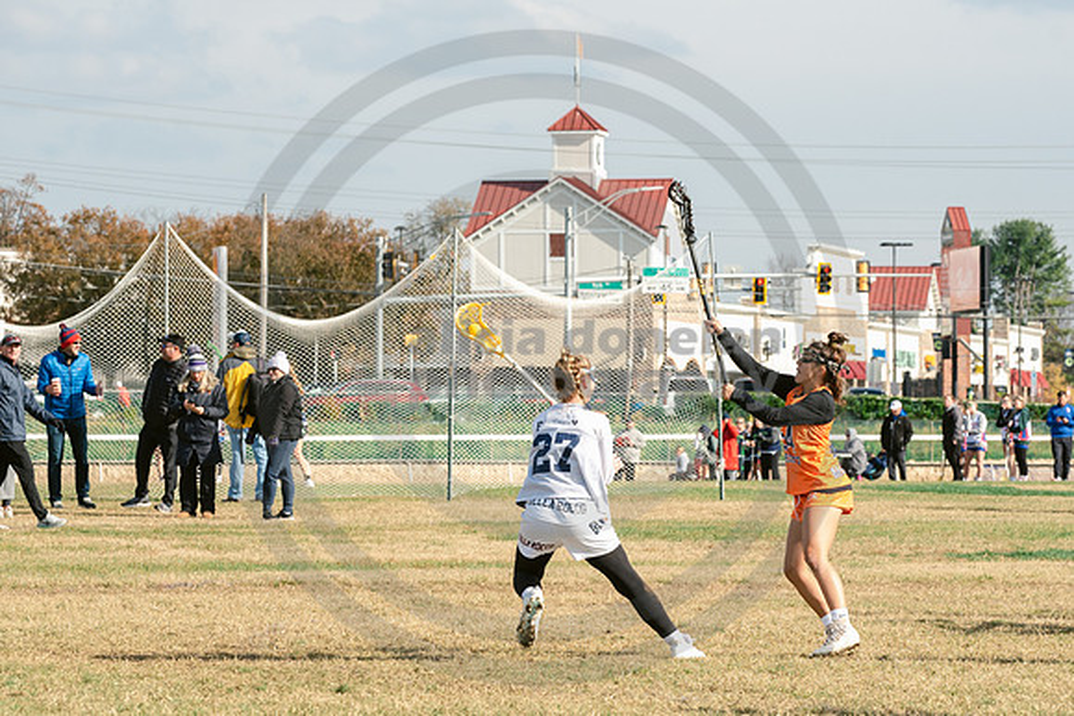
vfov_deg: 6.8
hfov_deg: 10.2
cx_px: 797
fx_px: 6011
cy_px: 497
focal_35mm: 201
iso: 250
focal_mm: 125
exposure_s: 1/800
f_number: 7.1
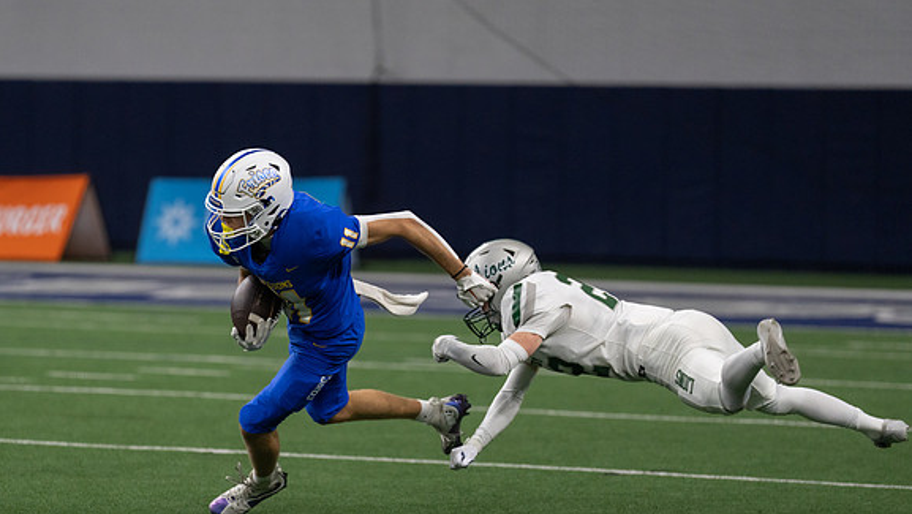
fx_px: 6193
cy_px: 354
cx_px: 325
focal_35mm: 256
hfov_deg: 8.4
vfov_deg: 4.7
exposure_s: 1/1250
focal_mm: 180
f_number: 2.8
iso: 1600
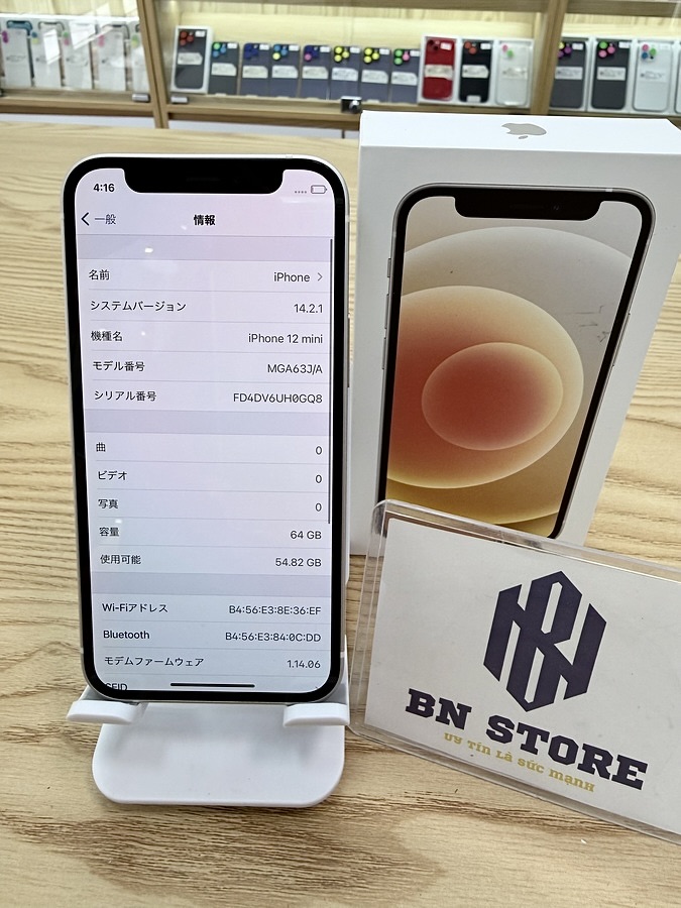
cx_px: 340
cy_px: 454
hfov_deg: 56.8
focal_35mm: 24
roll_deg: -2.3
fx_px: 630
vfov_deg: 71.6
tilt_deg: -33.0
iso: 64
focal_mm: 2.22
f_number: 2.2
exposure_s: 1/120
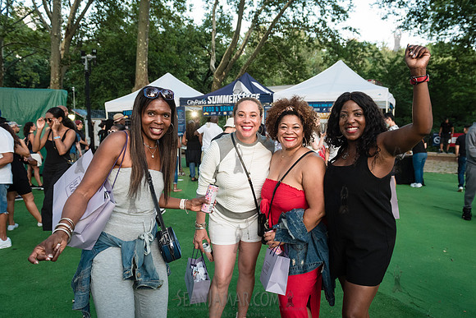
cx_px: 264
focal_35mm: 27
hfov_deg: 66.6
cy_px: 157
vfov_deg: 47.5
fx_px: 361
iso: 1600
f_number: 4
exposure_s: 1/160
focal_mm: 24
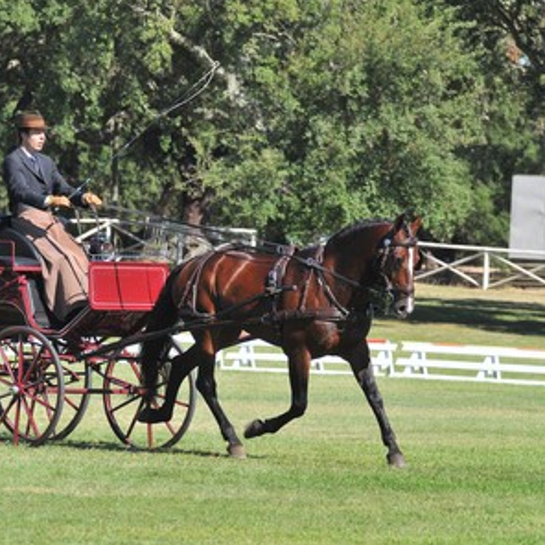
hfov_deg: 6.0
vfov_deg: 6.0
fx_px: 5166
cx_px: 153
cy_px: 272
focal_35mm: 290
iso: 320
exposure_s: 1/800
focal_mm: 150
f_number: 5.6
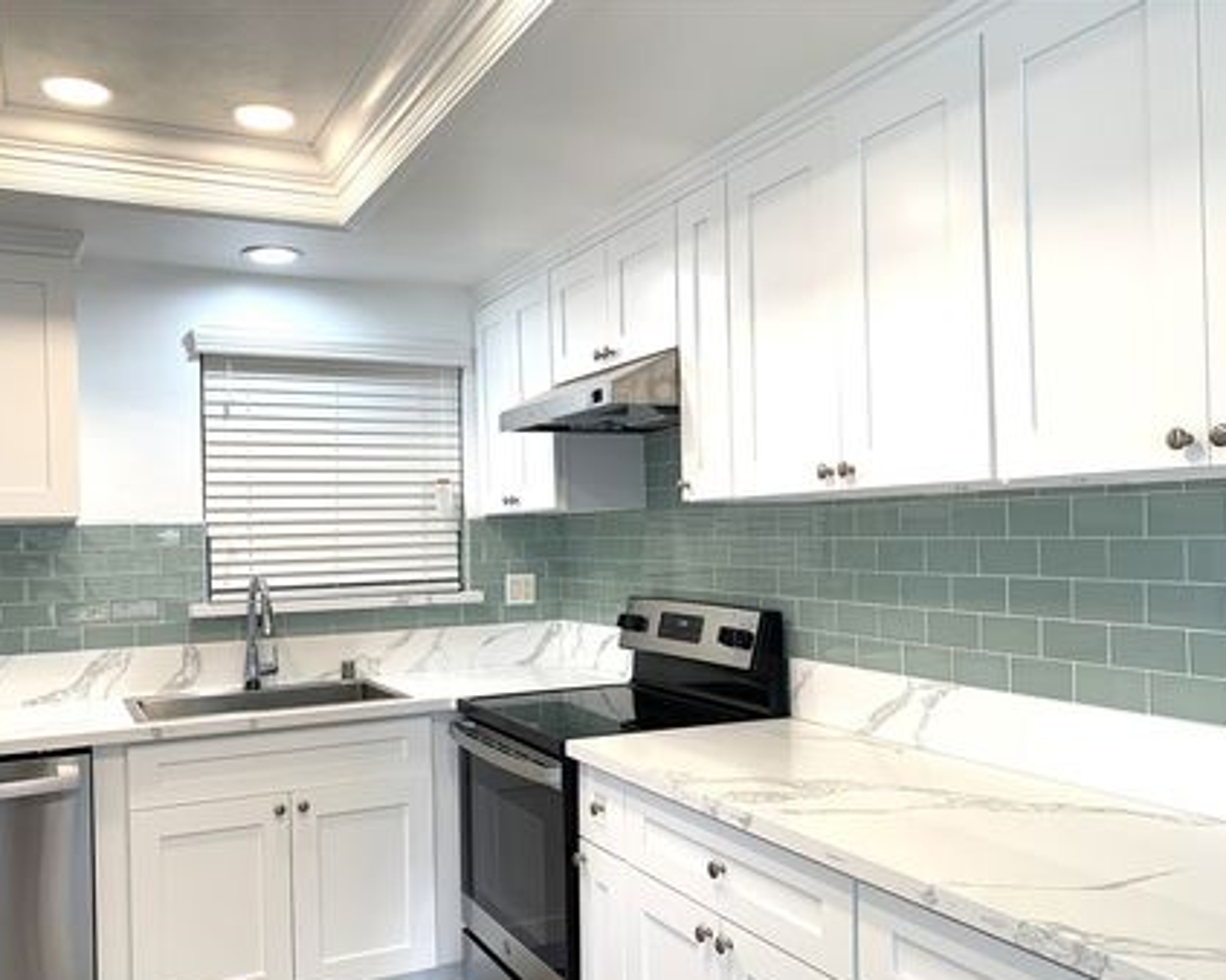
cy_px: 541
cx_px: 600
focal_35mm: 30
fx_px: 1088
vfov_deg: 48.4
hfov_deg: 58.8
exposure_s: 1/120
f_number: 1.8
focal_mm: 4.25
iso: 50
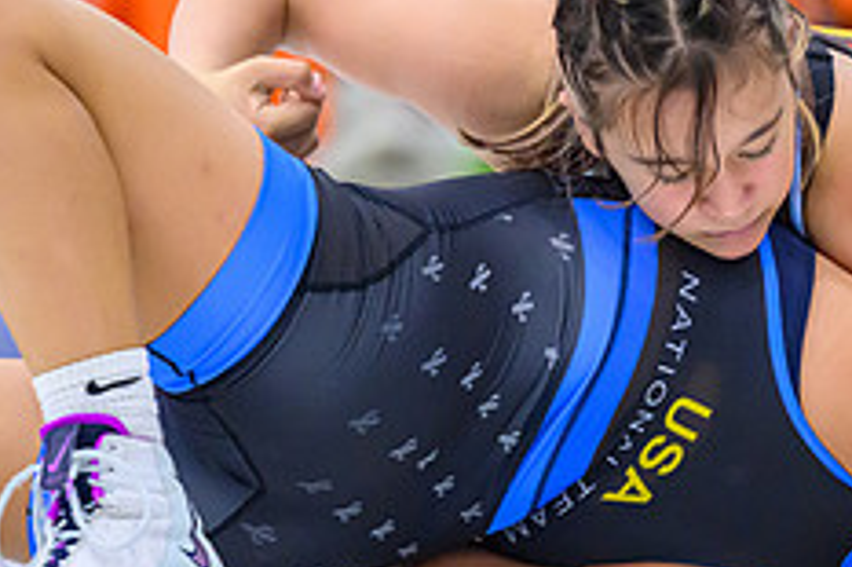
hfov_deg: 4.7
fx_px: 10311
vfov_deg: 3.1
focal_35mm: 436
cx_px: 679
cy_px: 375
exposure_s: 1/640
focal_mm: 165
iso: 8000
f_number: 2.8
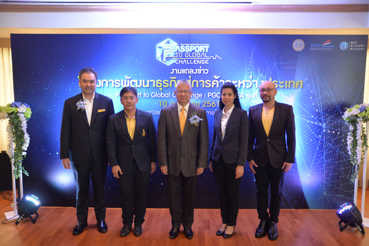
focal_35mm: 35
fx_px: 359
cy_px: 123
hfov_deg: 54.4
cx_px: 184
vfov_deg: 37.9
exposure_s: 1/200
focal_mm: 35
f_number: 2.8
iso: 1250
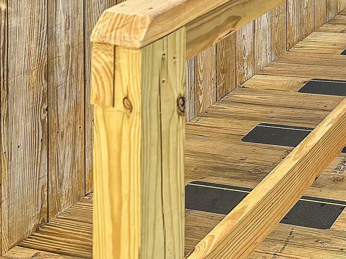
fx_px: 680
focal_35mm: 68
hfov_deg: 24.6
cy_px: -90
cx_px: 460
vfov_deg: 19.7
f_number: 1.78
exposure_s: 1/541
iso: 80
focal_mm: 6.86
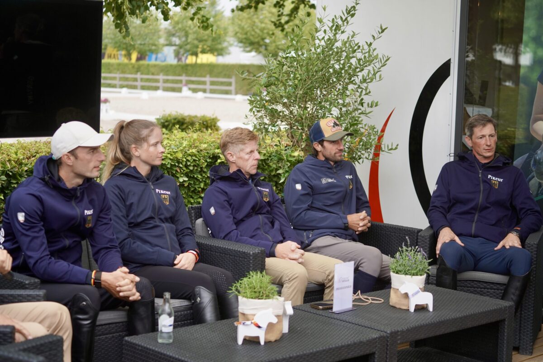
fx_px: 1056
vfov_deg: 19.5
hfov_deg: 28.8
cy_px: 181
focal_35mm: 70
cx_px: 272
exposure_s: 1/160
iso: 250
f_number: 4
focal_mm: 70
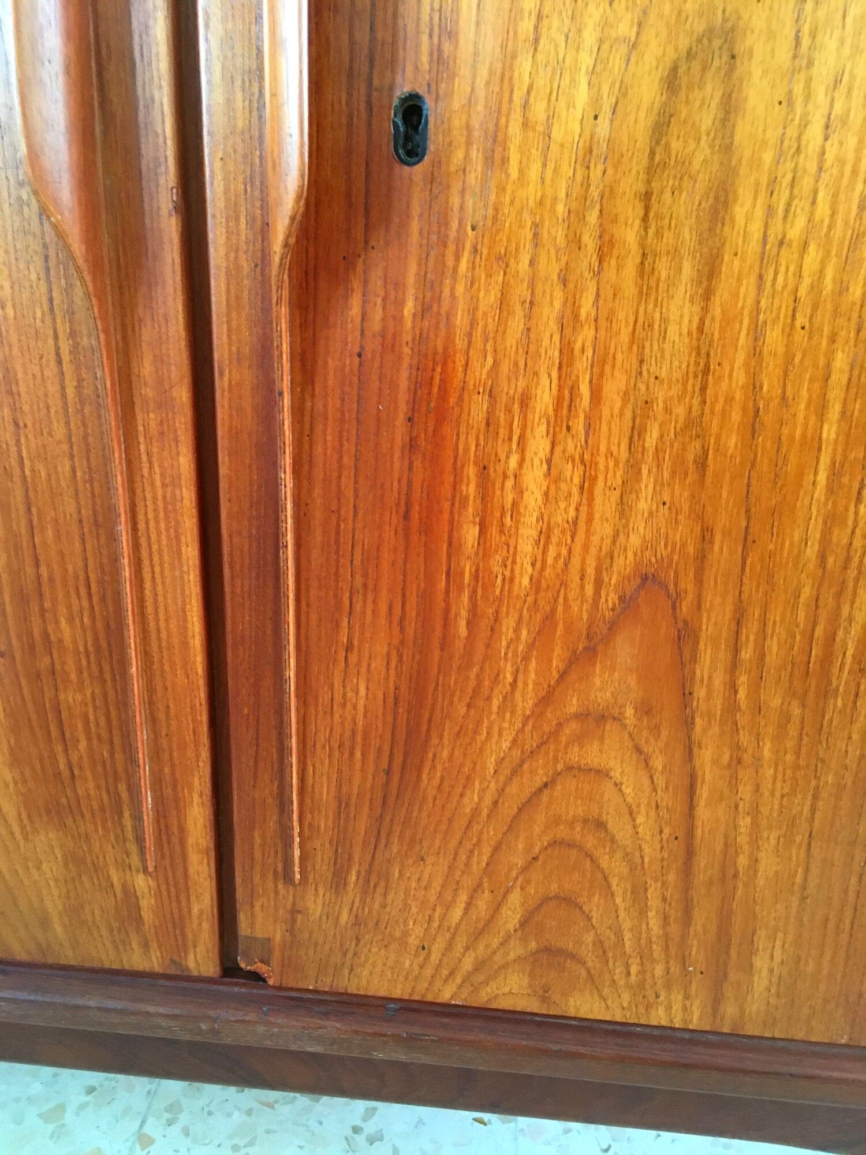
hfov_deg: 48.2
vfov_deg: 61.7
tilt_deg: -19.4
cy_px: 578
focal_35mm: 29
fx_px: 967
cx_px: 433
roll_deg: -1.6
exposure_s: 1/25
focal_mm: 4.15
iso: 200
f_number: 2.2
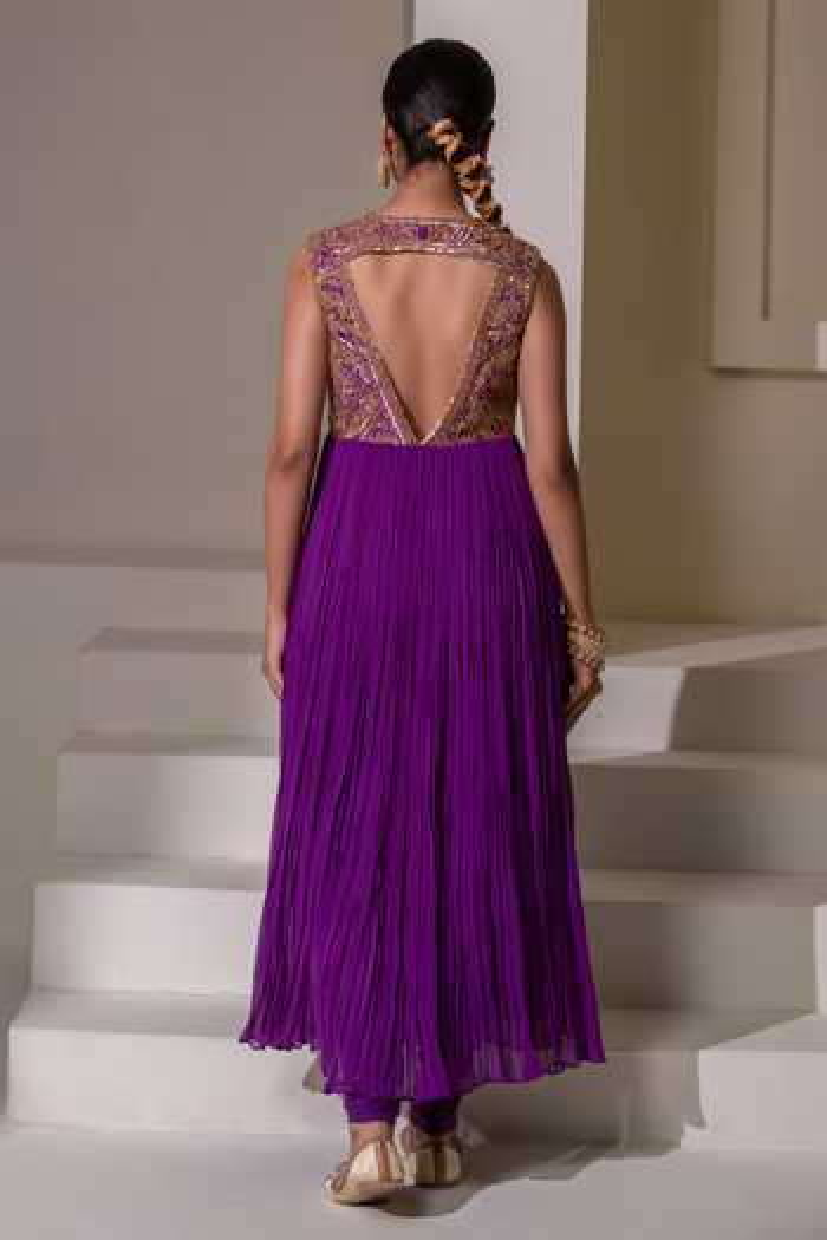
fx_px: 1723
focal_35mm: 50
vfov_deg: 39.6
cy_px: 620
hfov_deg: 27.0
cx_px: 414
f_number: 2.8
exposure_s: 1/320
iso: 400
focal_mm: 50
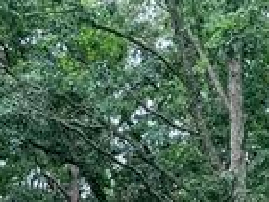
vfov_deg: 7.4
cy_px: 614
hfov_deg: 11.2
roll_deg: -0.5
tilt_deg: -2.8
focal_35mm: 176
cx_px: 110
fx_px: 1368
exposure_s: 1/532
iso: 80
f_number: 1.78
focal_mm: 6.76
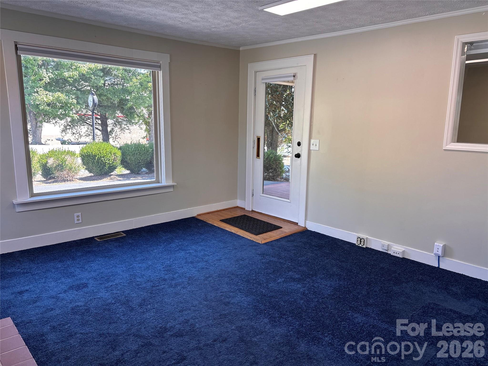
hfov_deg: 67.3
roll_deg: -1.4
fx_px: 367
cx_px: 244
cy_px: 183
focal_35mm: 26
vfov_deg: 53.1
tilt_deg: -9.7
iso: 50
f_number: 1.6
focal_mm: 5.96
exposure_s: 1/120
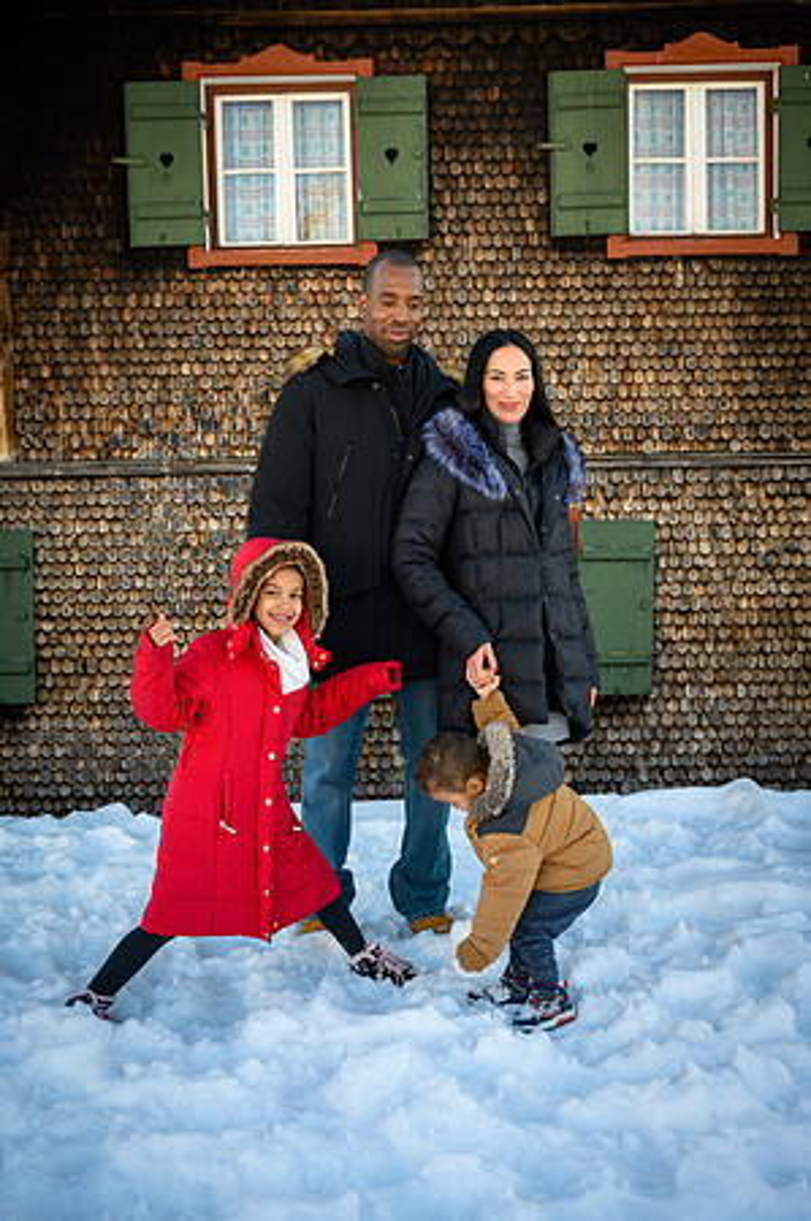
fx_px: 1389
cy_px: 610
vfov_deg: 47.5
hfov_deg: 32.6
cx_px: 406
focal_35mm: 41
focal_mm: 41
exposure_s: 1/125
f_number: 5.6
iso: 200
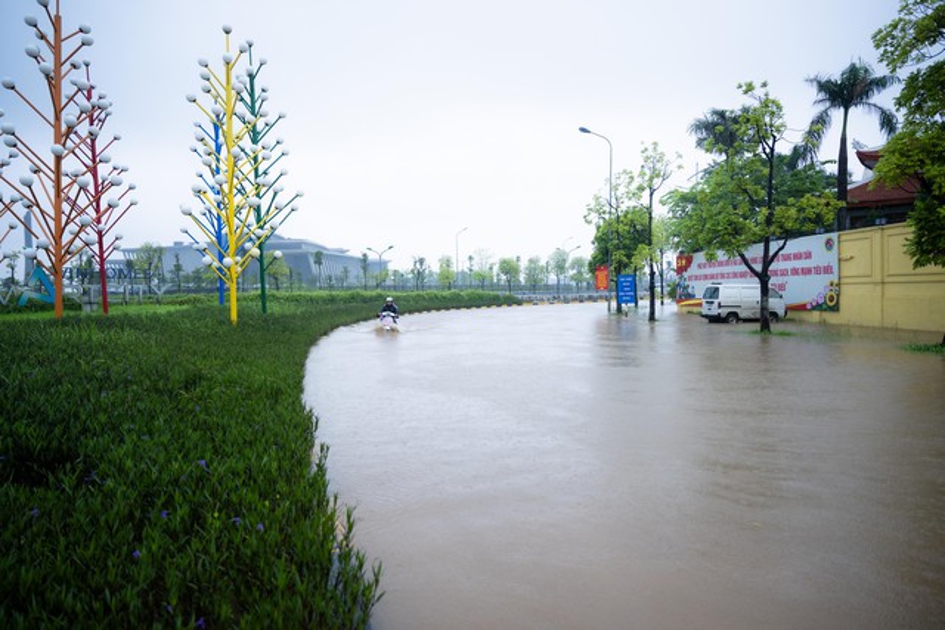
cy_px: 315
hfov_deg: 73.7
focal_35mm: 24
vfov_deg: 53.2
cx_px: 472
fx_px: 630
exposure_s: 1/320
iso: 400
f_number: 2.8
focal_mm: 24
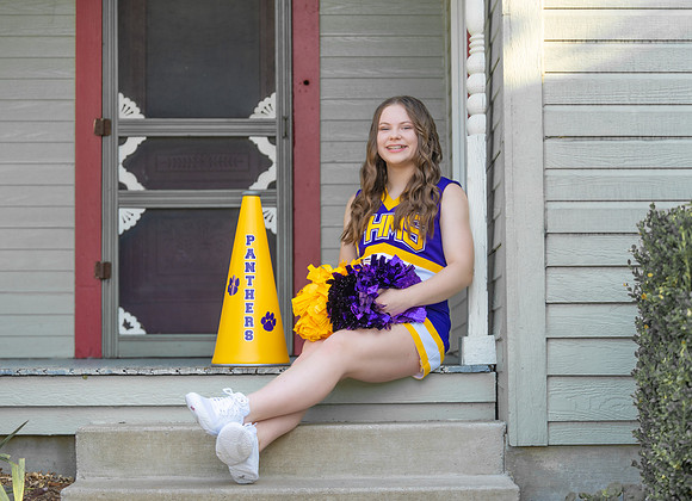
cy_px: 265
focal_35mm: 81
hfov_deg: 24.3
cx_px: 397
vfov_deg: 17.7
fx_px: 1605
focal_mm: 70
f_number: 2.8
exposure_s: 1/320
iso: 160
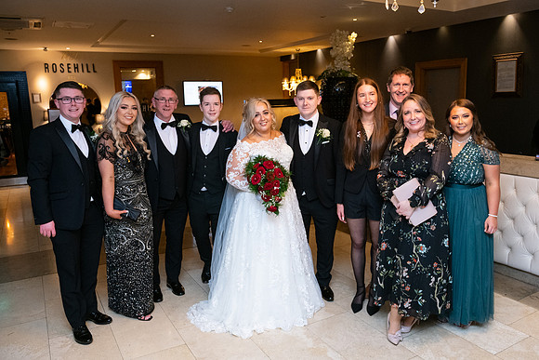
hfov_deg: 63.8
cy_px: 180
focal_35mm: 29
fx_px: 432
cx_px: 288
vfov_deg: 45.2
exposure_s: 1/160
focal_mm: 27
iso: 1600
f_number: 5
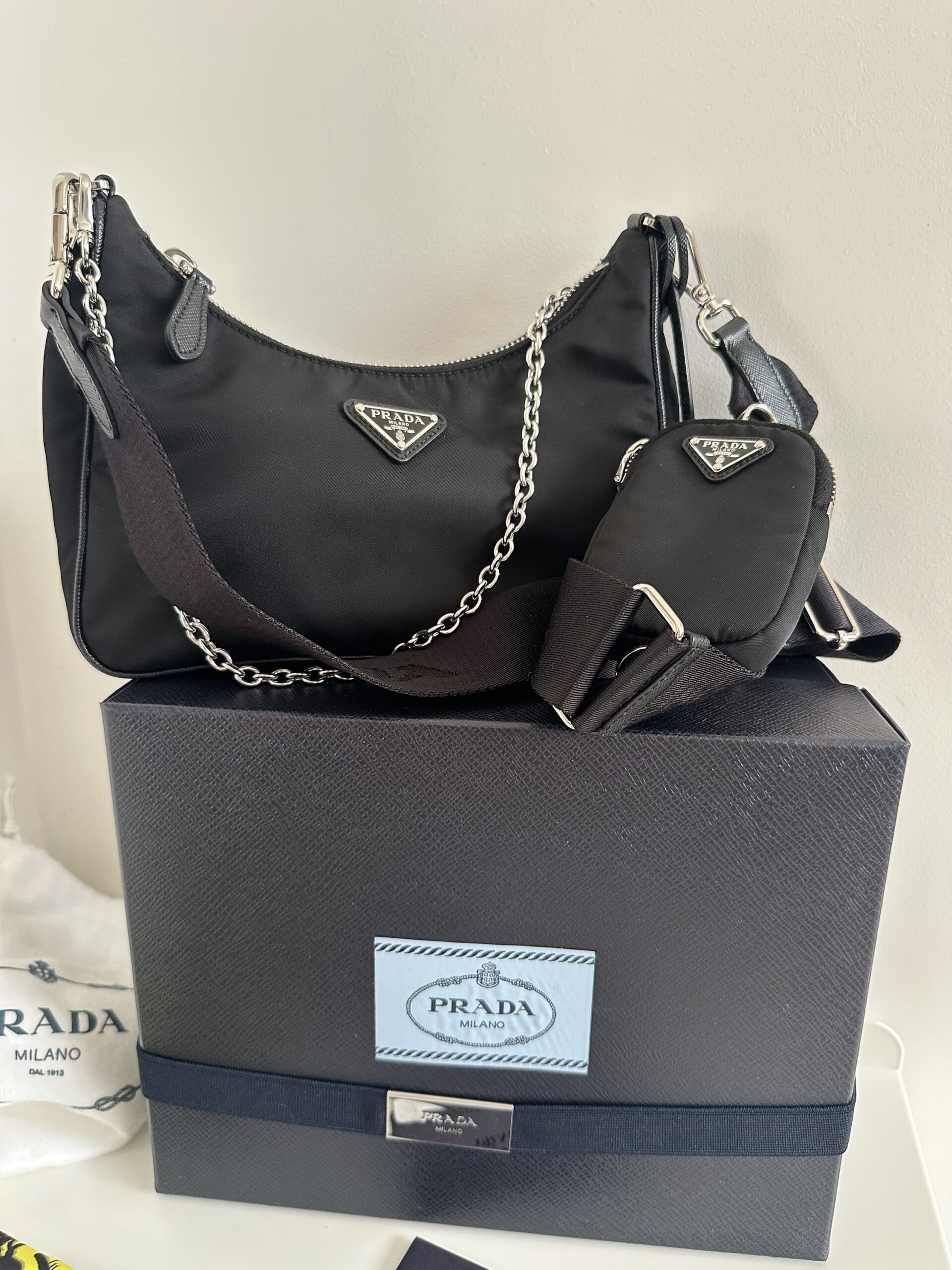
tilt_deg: -17.5
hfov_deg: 56.8
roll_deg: -0.8
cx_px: 476
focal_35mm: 24
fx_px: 880
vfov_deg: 71.6
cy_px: 635
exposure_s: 1/86
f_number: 1.78
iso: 250
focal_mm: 6.86
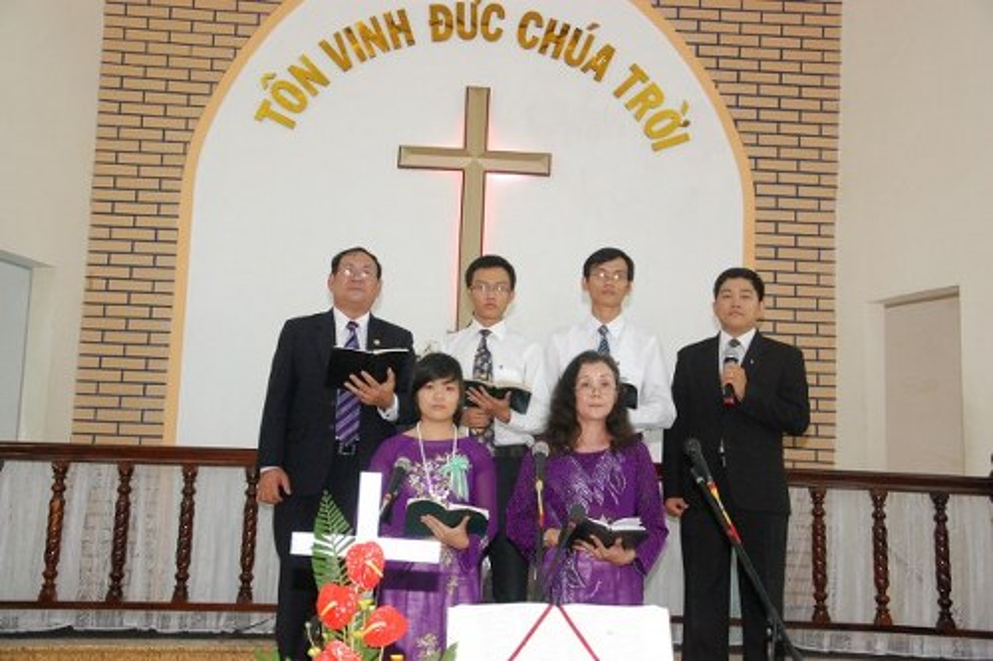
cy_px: 330
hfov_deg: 38.9
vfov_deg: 26.5
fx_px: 1406
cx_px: 496
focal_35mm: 51
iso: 1250
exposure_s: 1/60
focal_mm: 34
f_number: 4.5
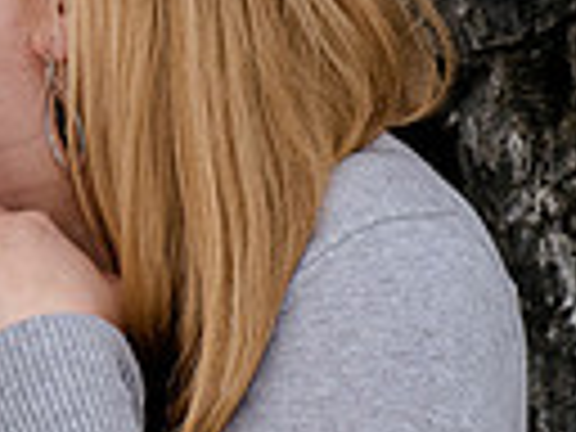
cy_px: -129
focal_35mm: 412
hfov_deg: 4.8
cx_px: -297
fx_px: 6856
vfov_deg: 3.6
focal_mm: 70
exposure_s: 1/200
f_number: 6.3
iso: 320
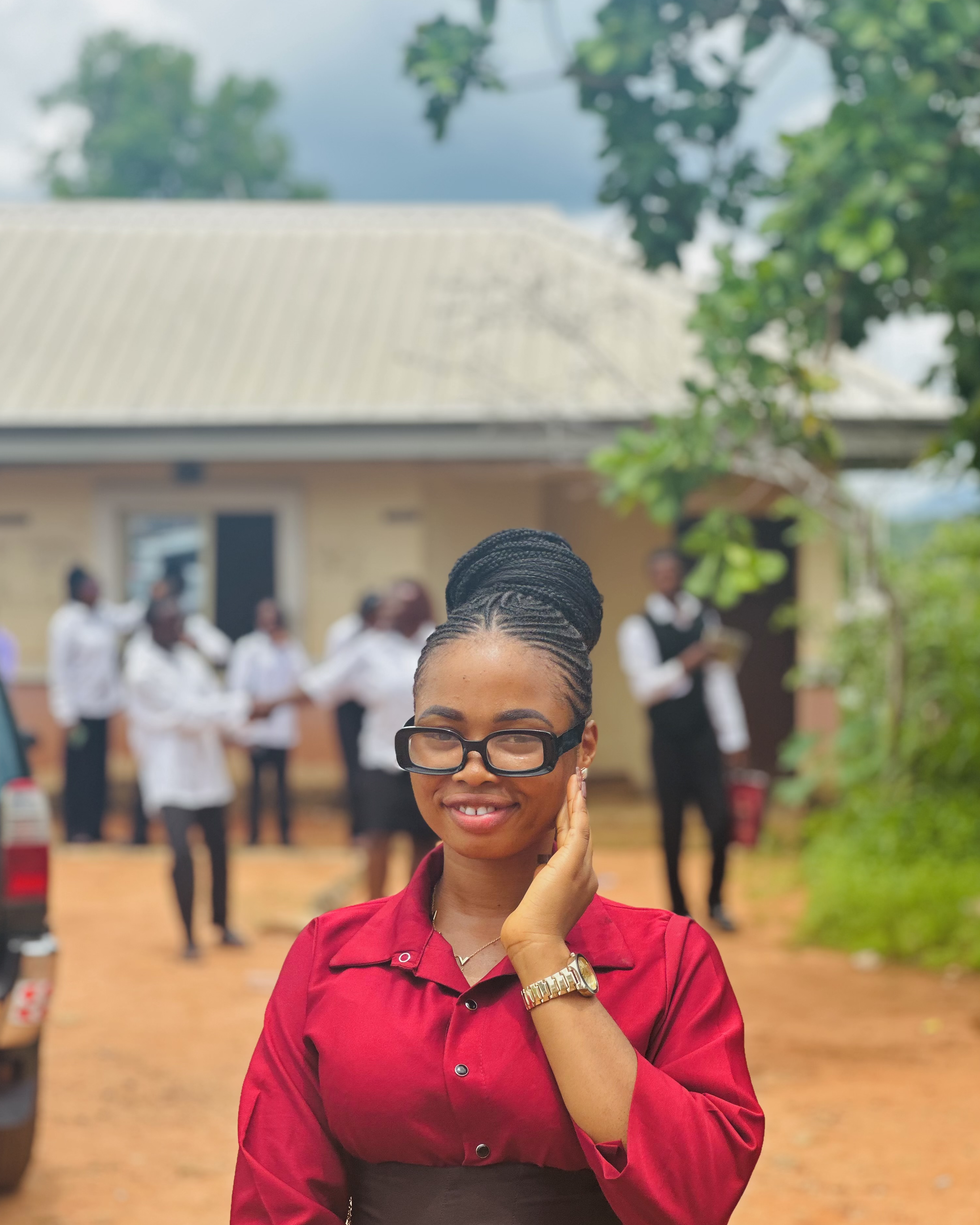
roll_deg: -1.3
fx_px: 2937
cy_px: 630
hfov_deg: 18.9
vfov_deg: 23.6
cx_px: 489
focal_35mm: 81
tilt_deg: -1.3
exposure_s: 1/258
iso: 25
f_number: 2.8
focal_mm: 9
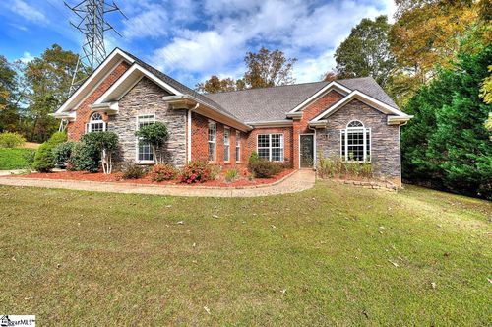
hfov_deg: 100.5
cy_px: 164
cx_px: 246
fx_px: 205
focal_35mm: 15
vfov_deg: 77.2
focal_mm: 15
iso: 400
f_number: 11
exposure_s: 1/200
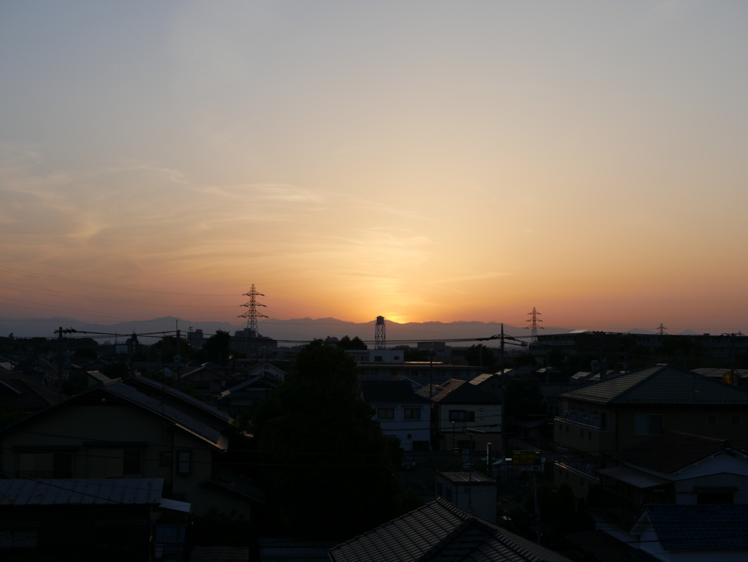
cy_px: 281
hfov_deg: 38.2
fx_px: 1081
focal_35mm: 50
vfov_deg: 29.1
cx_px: 374
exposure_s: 1/640
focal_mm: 25
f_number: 4
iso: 200
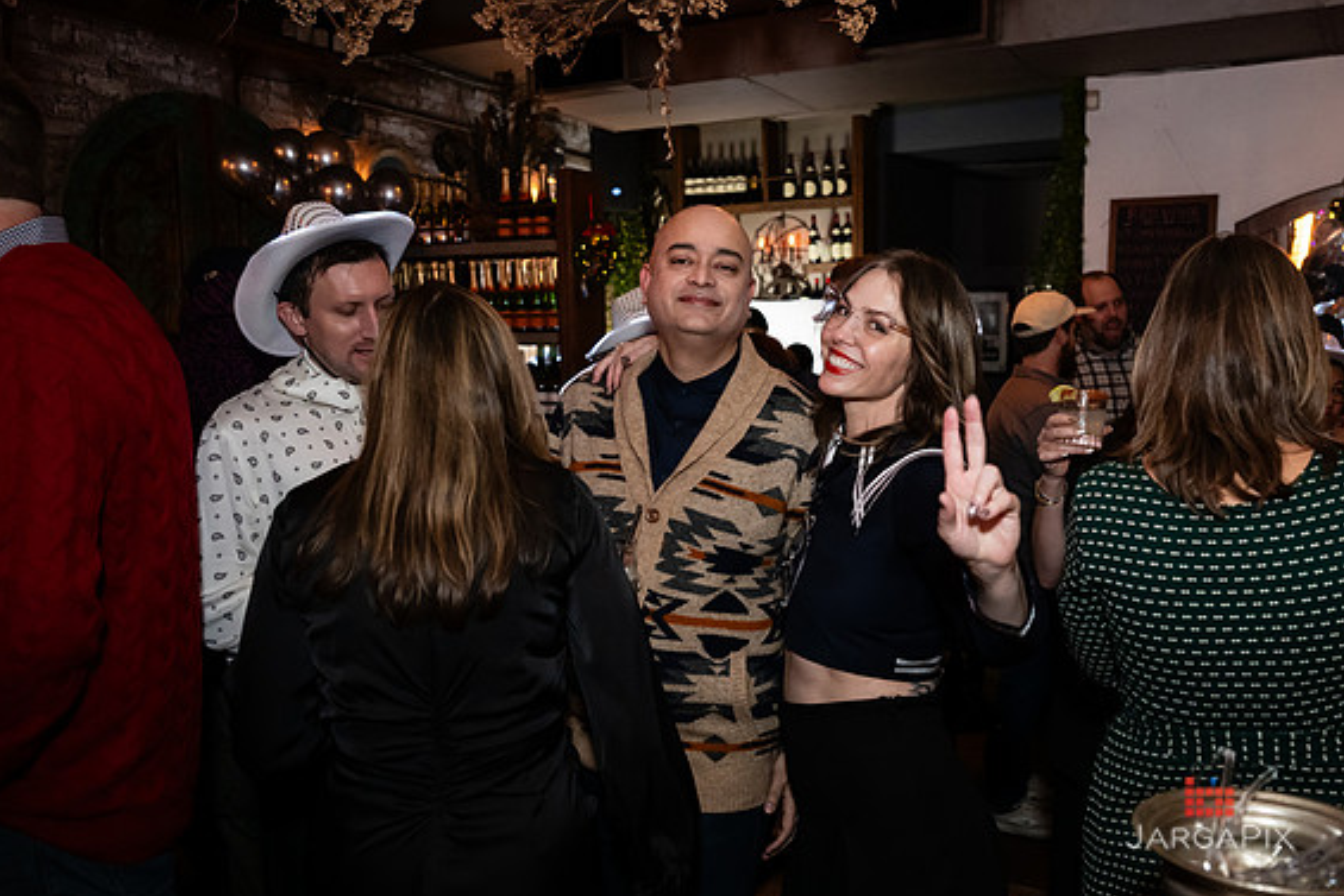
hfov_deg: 61.4
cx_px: 808
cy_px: 470
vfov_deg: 43.6
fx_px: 1120
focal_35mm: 30
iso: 3200
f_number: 3.2
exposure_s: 1/100
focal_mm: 24
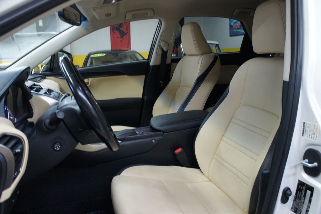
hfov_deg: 67.4
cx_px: 160
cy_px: 107
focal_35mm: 27
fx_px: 241
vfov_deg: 47.9
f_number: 3.5
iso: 640
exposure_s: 1/30
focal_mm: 18
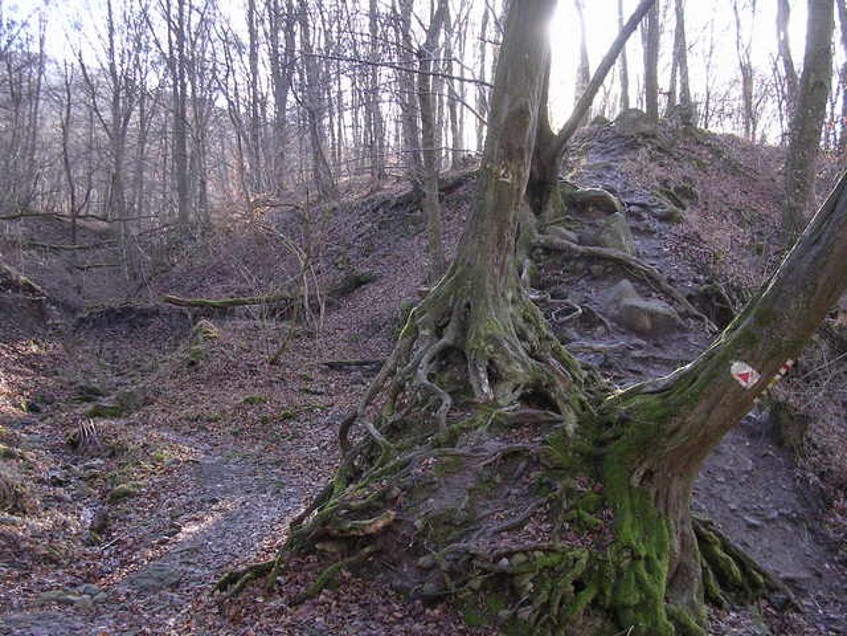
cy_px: 318
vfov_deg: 37.7
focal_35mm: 38
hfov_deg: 49.0
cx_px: 424
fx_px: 930
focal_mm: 5.8
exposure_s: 1/161
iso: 400
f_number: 2.8
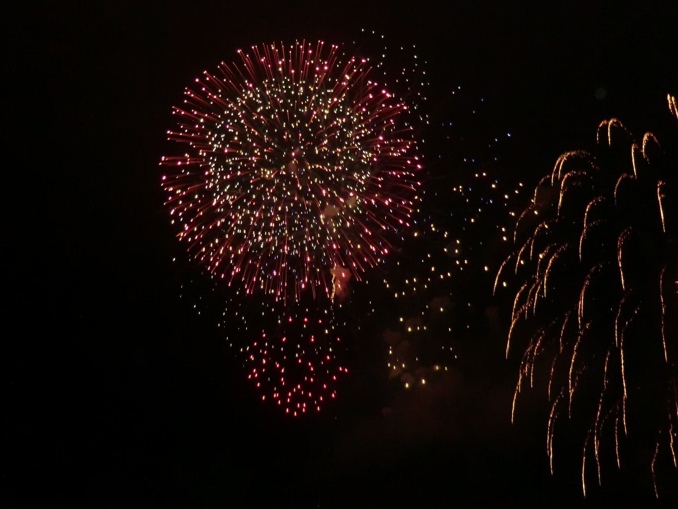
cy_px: 254
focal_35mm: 34
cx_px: 339
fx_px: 666
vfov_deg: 41.8
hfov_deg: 54.0
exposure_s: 1/15
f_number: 3.6
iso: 800
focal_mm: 6.1
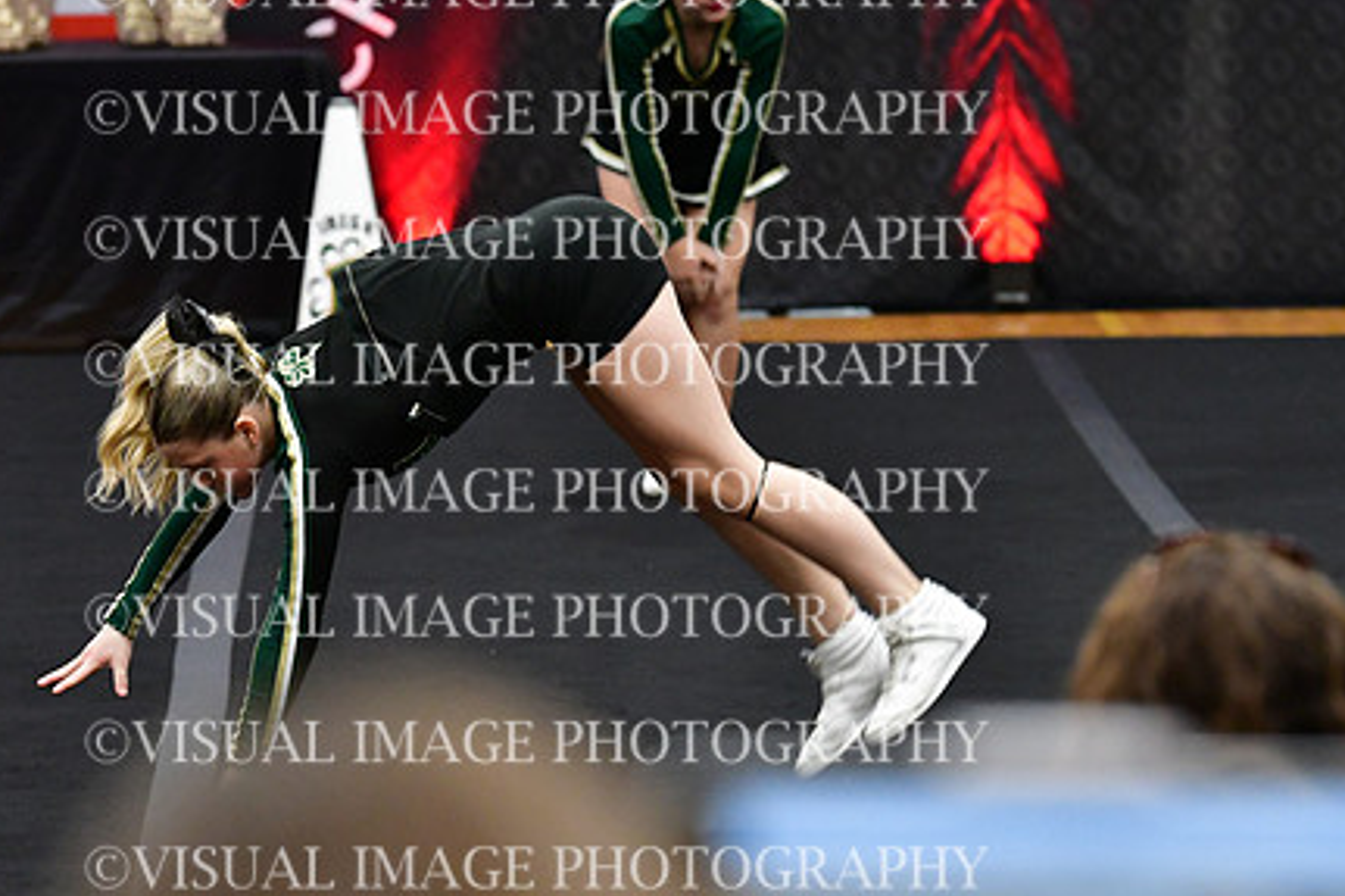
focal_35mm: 272
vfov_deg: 5.0
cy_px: 301
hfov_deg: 7.6
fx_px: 10158
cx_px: 537
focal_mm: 135
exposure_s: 1/500
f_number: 3.5
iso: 5000
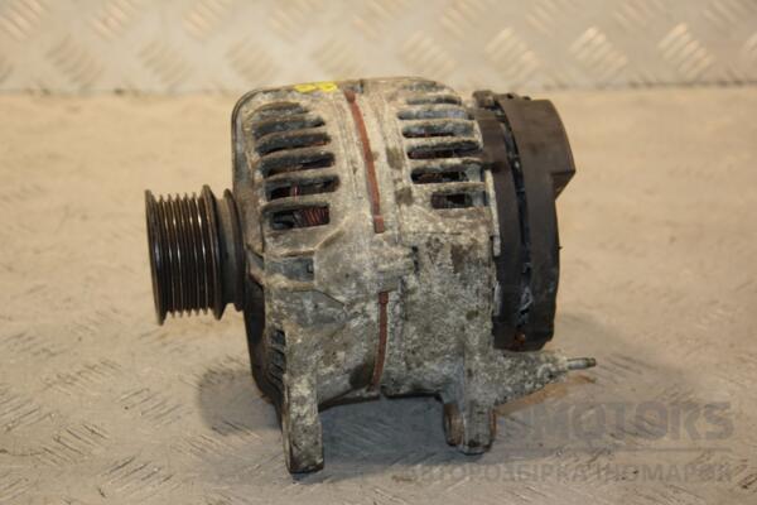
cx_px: 378
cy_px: 252
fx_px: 1829
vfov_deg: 15.7
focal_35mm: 87
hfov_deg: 23.4
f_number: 5
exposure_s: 1/200
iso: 800
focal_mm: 58
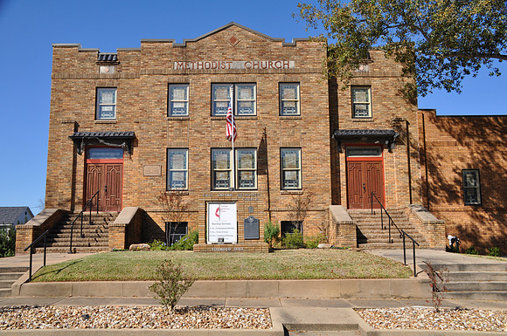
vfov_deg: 39.9
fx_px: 464
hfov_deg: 57.3
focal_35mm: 33
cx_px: 254
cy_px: 168
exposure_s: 1/320
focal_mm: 22
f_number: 9
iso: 200
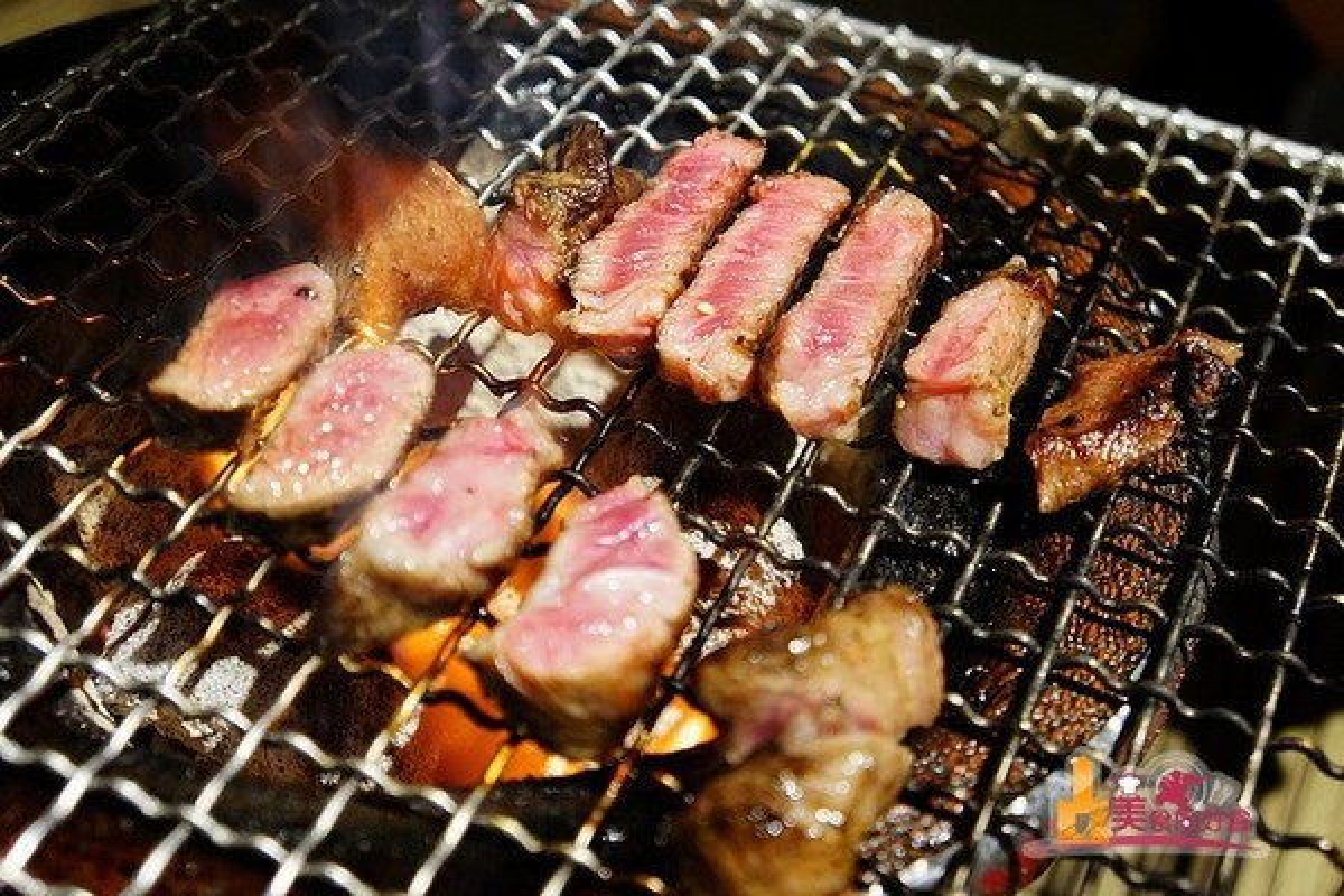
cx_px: 672
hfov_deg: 40.0
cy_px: 448
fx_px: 1848
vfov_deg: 27.3
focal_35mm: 50
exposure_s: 1/60
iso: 800
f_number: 4.5
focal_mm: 33
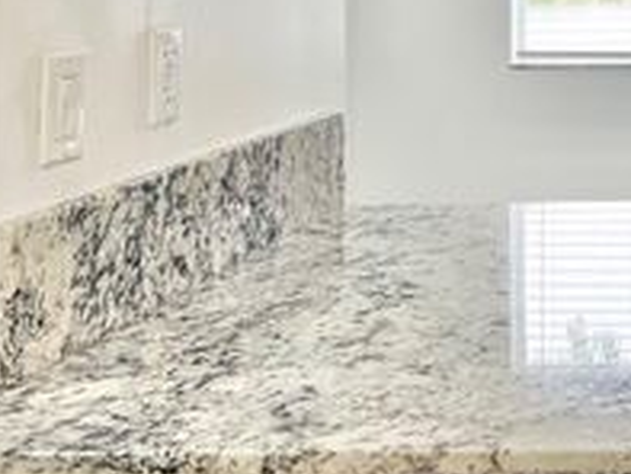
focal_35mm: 66
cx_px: 778
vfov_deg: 20.9
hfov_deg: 25.9
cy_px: -85
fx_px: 1204
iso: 40
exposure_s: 1/219
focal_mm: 5.7
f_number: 1.5
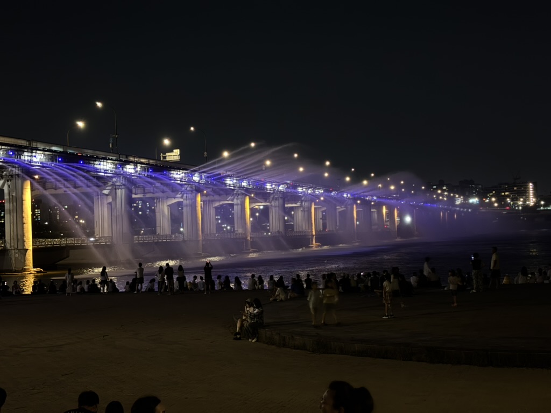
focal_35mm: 52
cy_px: 206
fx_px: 828
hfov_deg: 36.8
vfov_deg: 28.0
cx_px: 276
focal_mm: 5.96
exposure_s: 1/12
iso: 500
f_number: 1.6
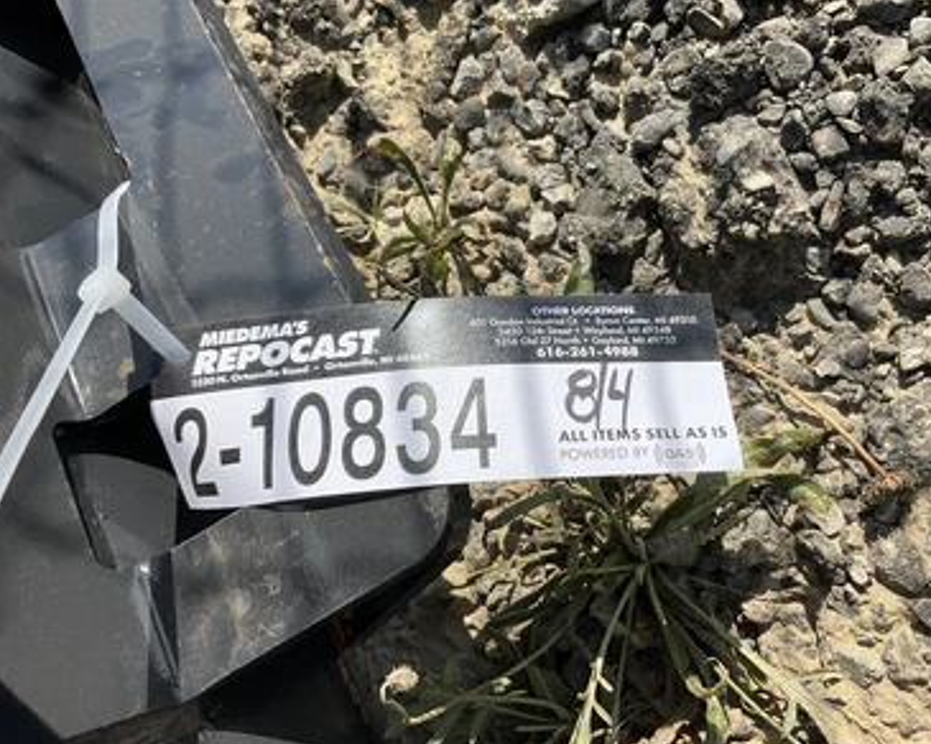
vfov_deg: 47.1
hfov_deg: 57.1
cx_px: 508
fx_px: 854
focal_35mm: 31
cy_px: 377
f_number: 1.8
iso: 25
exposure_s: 1/2227
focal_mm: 3
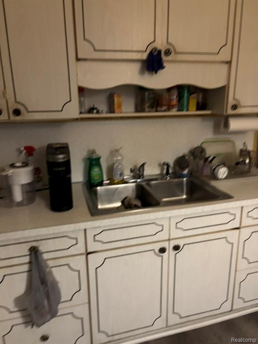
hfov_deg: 53.1
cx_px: 129
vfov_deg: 67.3
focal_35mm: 26
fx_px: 258
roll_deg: +0.5
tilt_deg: -17.3
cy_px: 172
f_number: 1.6
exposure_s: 1/30
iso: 500
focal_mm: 5.96
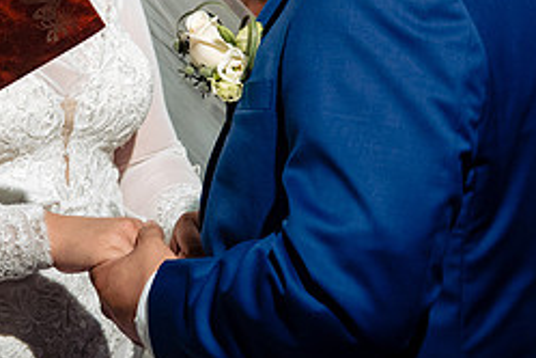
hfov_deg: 12.5
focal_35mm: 163
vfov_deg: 8.4
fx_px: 2427
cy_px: -5
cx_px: 86
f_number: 5
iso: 2000
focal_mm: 70
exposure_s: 1/125
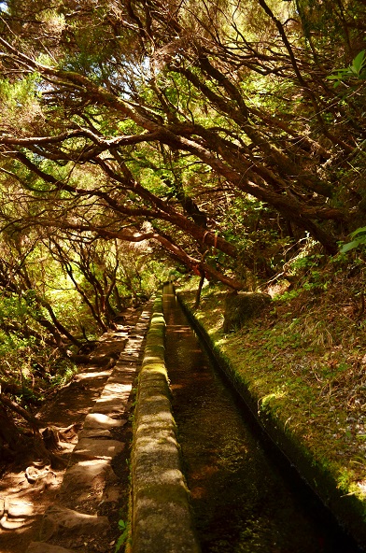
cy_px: 276
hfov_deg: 47.7
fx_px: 414
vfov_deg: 67.5
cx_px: 183
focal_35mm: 27
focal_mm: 18
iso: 500
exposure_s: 1/320
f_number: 3.5
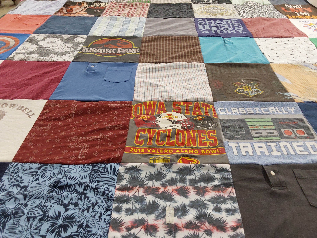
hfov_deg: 63.4
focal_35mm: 28
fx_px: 256
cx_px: 158
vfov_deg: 49.7
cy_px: 119
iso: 125
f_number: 1.9
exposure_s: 1/50
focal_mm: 2.91
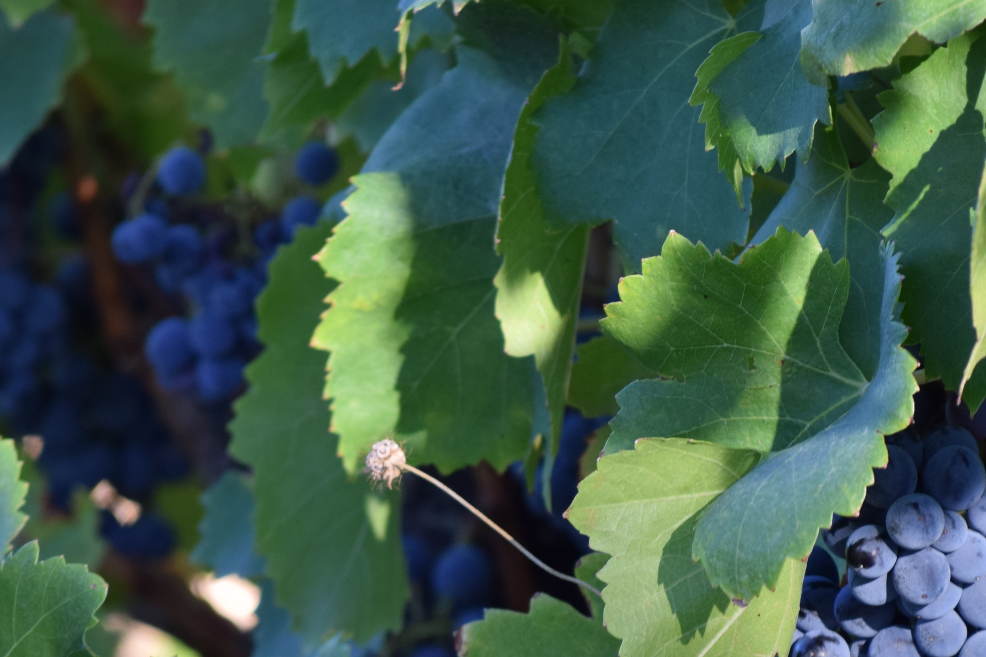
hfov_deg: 3.2
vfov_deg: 2.1
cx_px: 520
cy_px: 639
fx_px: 17801
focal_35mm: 650
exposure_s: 1/250
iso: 200
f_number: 5.6
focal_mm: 200
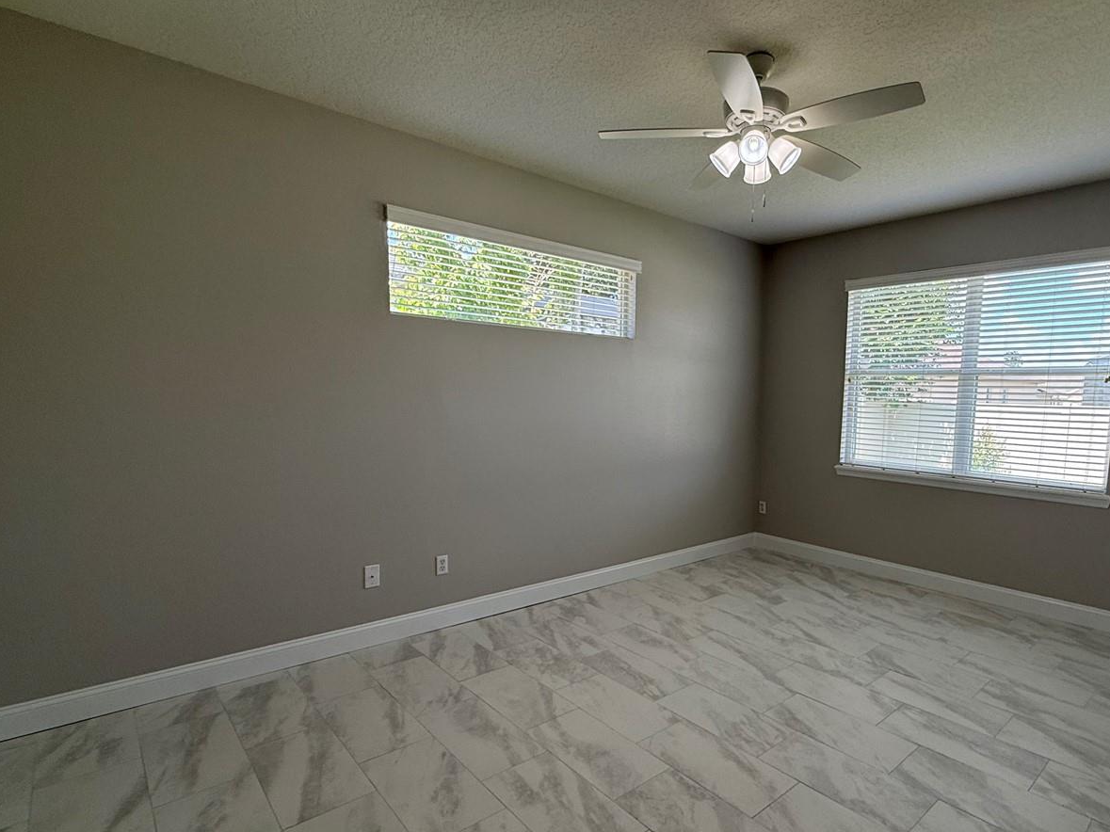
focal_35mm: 19
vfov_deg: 68.5
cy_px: 456
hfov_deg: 83.8
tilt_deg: -4.8
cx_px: 657
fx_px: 609
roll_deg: -1.4
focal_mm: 2.22
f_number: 2.2
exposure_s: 1/134
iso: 64
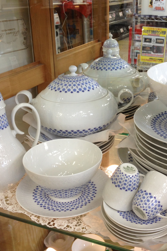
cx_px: 110
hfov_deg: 27.4
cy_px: 125
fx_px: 341
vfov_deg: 40.3
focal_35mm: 49
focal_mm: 4.28
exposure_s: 1/20
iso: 50
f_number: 2.4
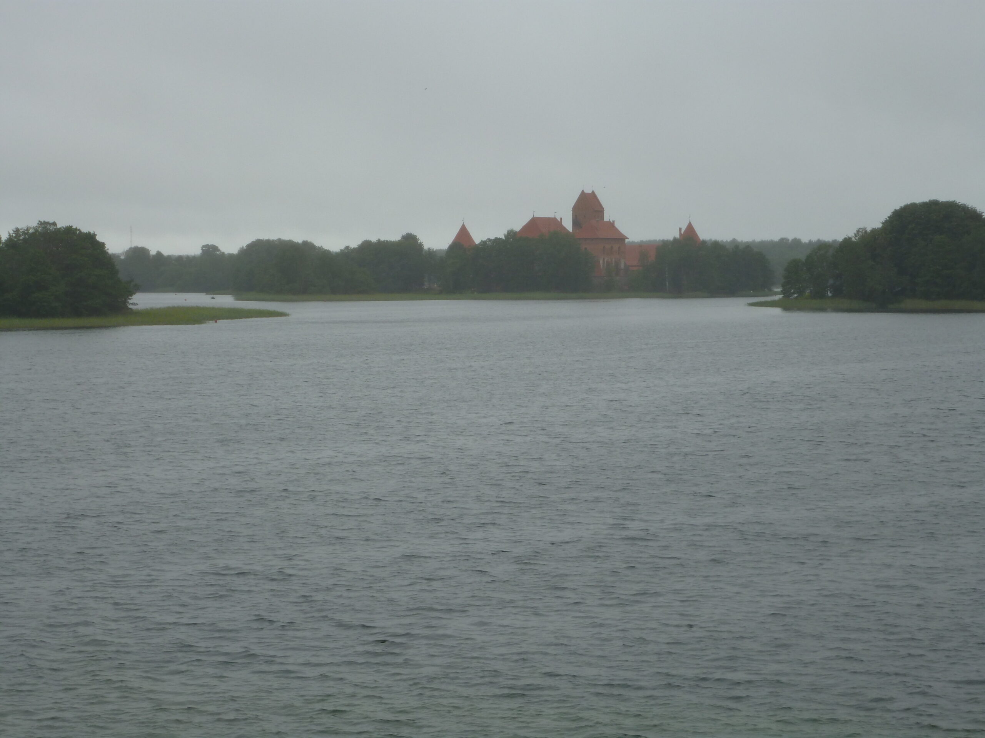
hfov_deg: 22.0
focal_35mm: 89
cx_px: 492
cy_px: 369
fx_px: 2532
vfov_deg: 16.6
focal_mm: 16
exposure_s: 1/100
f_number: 4.9
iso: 100
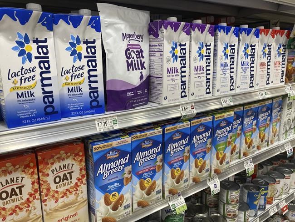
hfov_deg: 63.4
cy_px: 111
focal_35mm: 28
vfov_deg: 49.8
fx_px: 239
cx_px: 148
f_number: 1.8
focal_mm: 3.99
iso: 50
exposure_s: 1/60
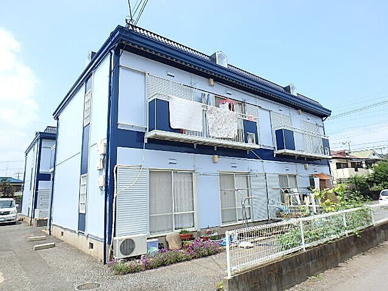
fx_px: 258
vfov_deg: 58.9
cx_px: 194
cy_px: 146
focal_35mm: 23
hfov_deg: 73.9
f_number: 3.8
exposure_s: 1/640
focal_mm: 4
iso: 125
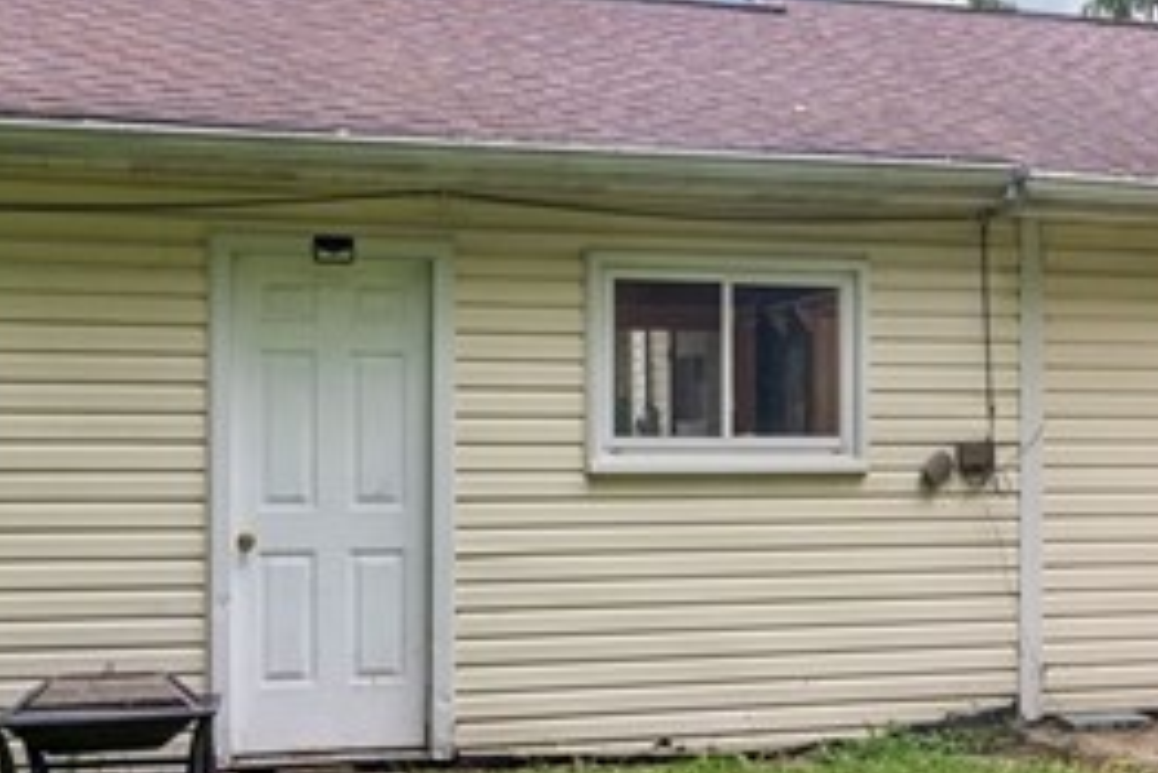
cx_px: 857
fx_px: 1867
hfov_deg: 33.8
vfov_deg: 23.4
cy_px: 444
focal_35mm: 58
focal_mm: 14
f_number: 8
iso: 200
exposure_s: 1/25
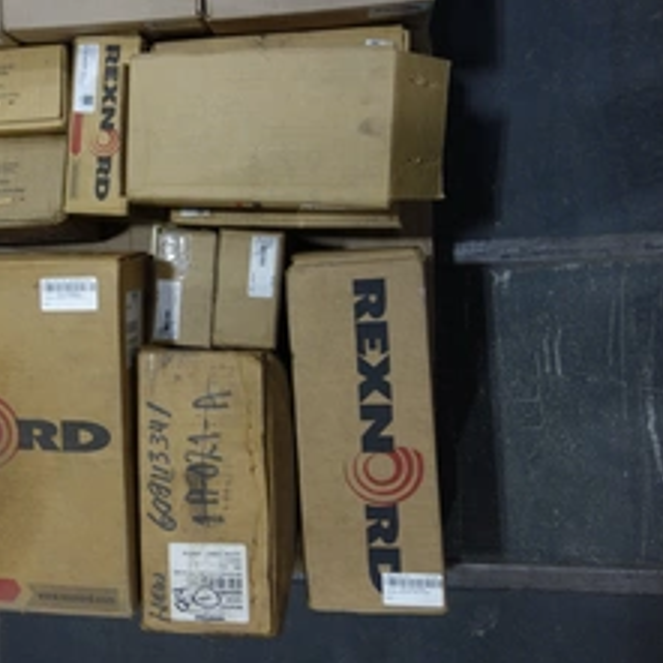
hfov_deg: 37.0
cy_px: 302
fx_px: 932
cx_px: 81
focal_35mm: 43
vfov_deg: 39.1
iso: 125
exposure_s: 1/50
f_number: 1.8
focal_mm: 10.4
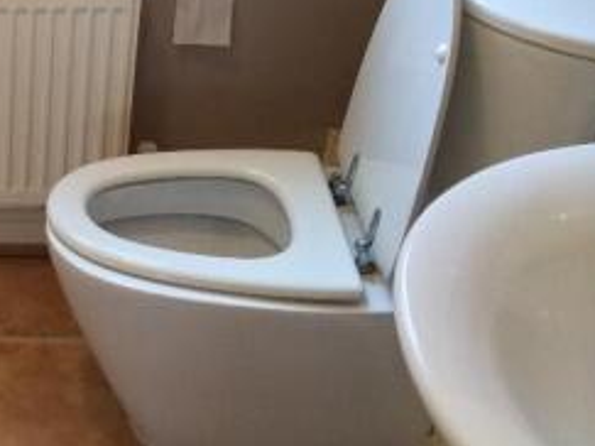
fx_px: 1237
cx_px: -109
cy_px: 43
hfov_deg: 24.6
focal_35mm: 72
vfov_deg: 20.0
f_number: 2.2
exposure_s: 1/33
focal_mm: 4.12
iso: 320
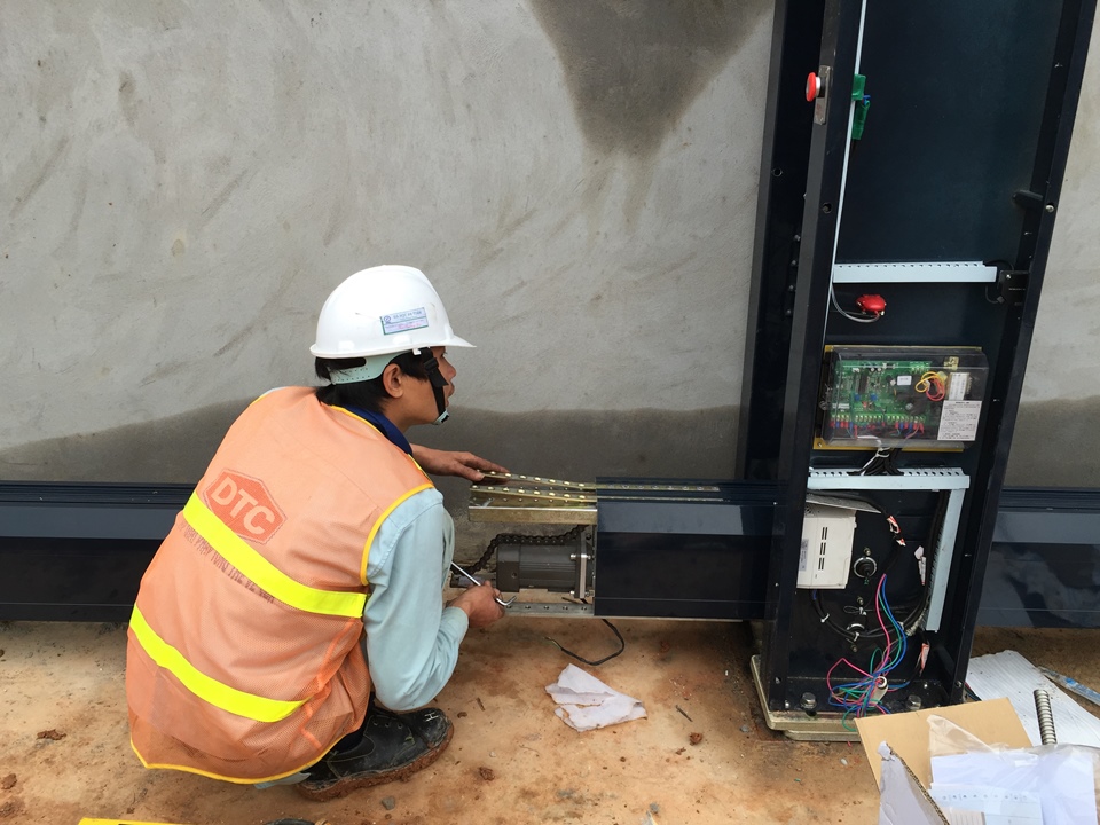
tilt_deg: -22.9
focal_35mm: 29
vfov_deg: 48.2
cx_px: 550
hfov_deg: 61.7
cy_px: 412
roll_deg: -1.4
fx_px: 922
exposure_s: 1/425
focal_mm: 4.15
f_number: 2.2
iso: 32
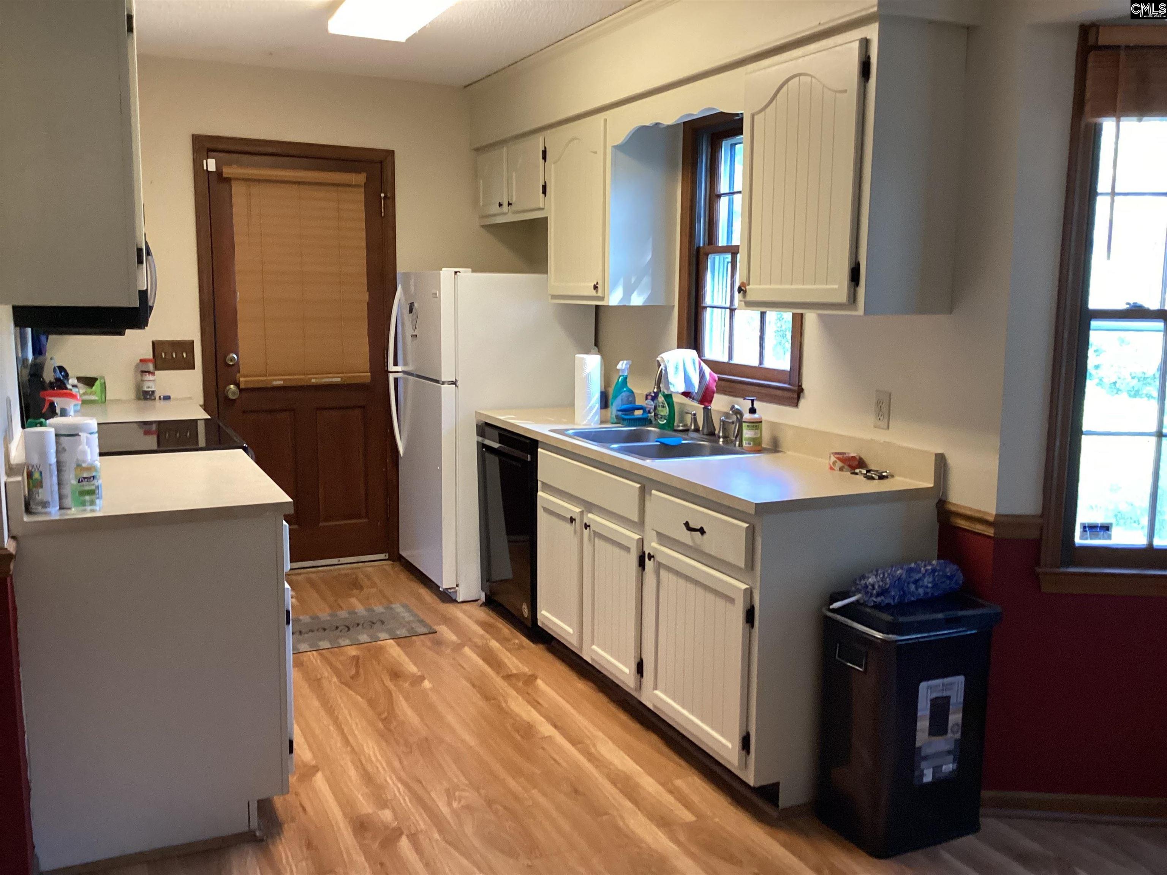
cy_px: 438
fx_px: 1045
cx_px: 584
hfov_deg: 58.4
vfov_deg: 45.4
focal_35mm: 31
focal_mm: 3.3
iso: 250
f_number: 2.4
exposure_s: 1/60
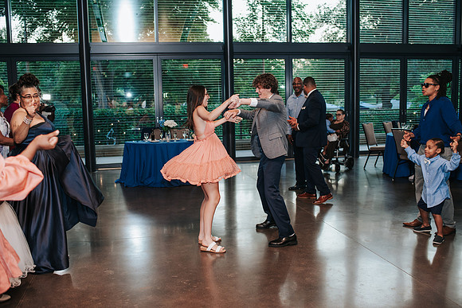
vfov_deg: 36.5
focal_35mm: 36
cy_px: 154
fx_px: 468
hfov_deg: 52.6
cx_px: 231
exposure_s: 1/160
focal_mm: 35
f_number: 2.8
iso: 640
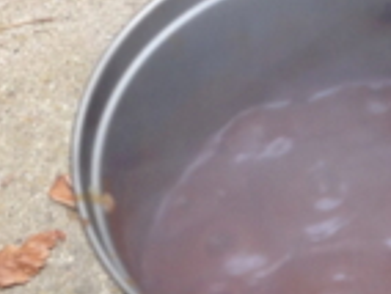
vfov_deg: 10.7
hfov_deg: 13.8
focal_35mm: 139
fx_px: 1573
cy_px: 206
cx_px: 468
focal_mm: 4.13
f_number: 2.4
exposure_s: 1/20
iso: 50
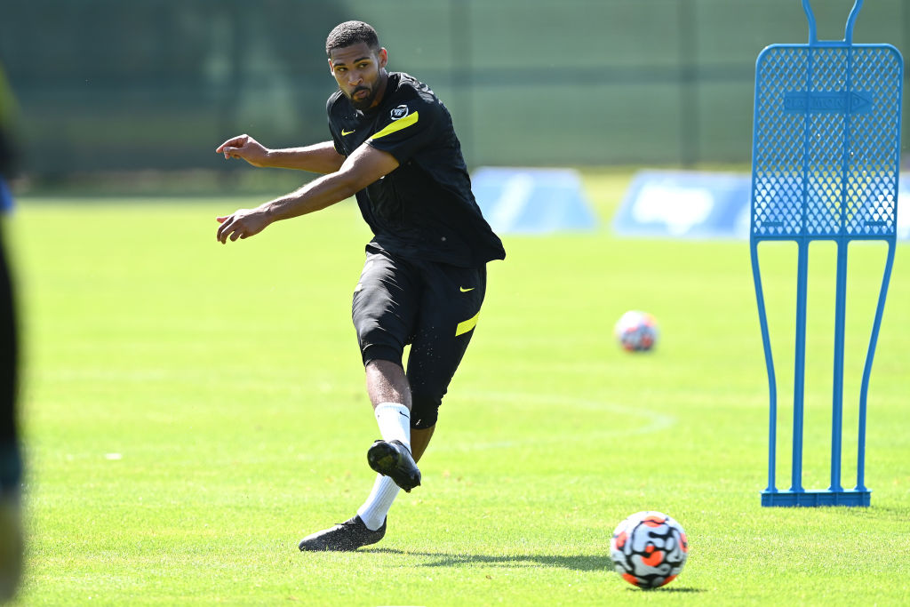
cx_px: 455
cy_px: 304
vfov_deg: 3.4
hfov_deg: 5.2
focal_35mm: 400
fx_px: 10112
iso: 500
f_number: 4
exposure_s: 1/1600
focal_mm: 400
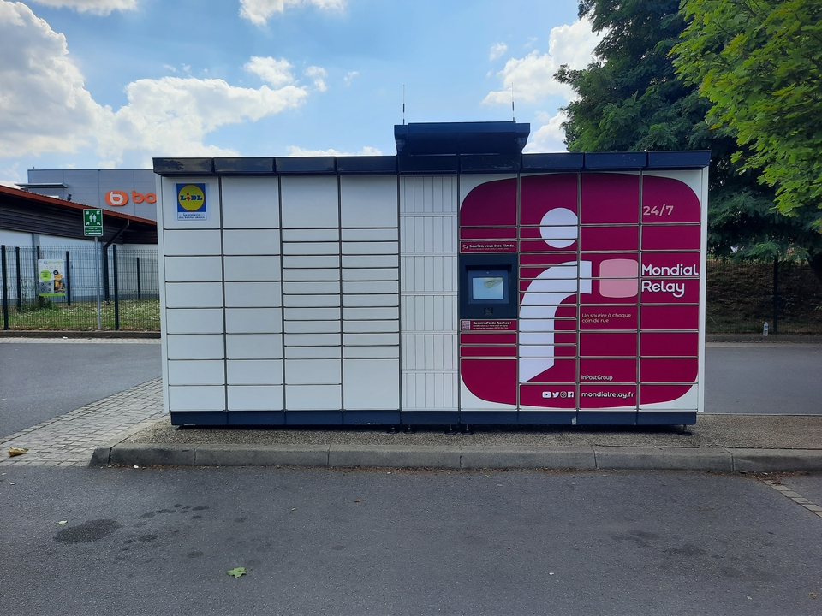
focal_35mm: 25
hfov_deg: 69.4
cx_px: 411
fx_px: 594
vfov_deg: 54.9
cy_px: 308
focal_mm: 4.6
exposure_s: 1/703
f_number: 2
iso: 32
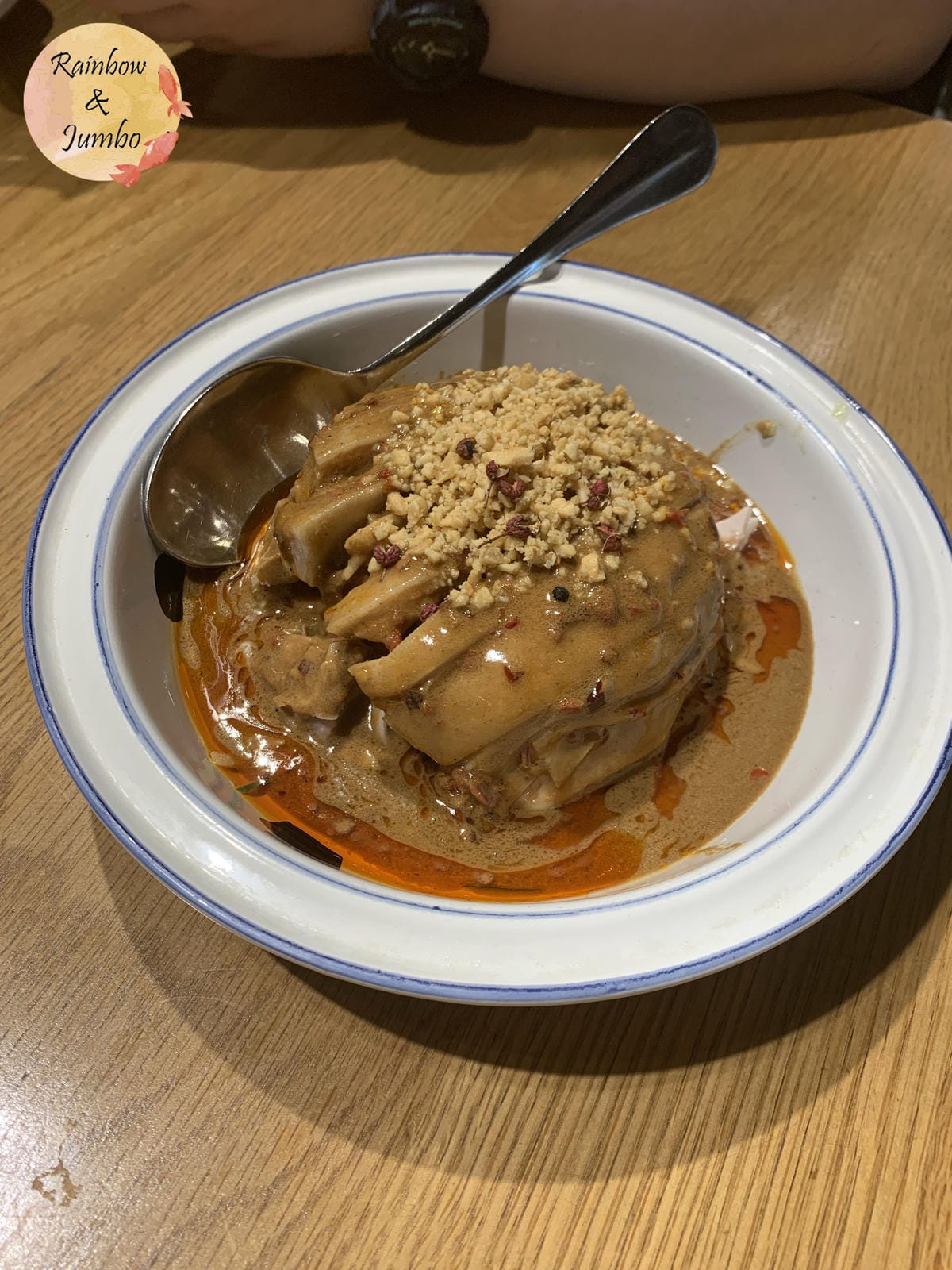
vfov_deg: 67.3
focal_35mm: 26
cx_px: 476
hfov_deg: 53.1
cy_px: 635
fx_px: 953
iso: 64
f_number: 1.8
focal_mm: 4.25
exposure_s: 1/60
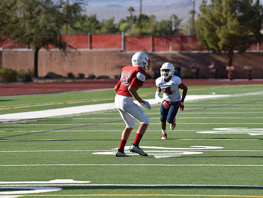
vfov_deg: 5.5
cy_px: 99
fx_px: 2067
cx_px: 143
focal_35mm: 272
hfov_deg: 7.3
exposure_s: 1/4000
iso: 720
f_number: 5.6
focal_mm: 250
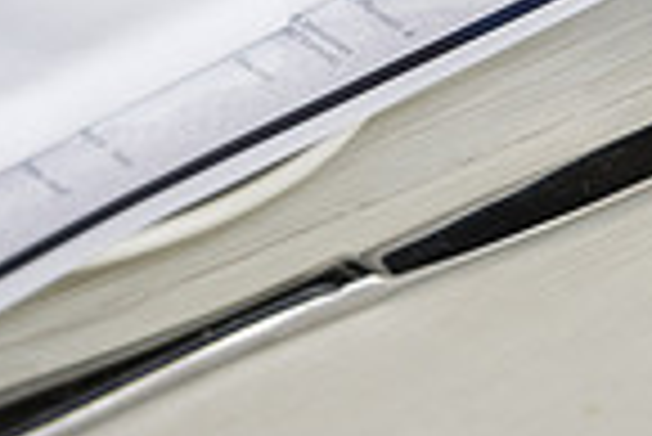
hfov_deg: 8.7
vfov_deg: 5.8
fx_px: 4278
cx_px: 297
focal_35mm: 236
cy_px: -52
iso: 100
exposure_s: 1/200
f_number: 2.8
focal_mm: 59
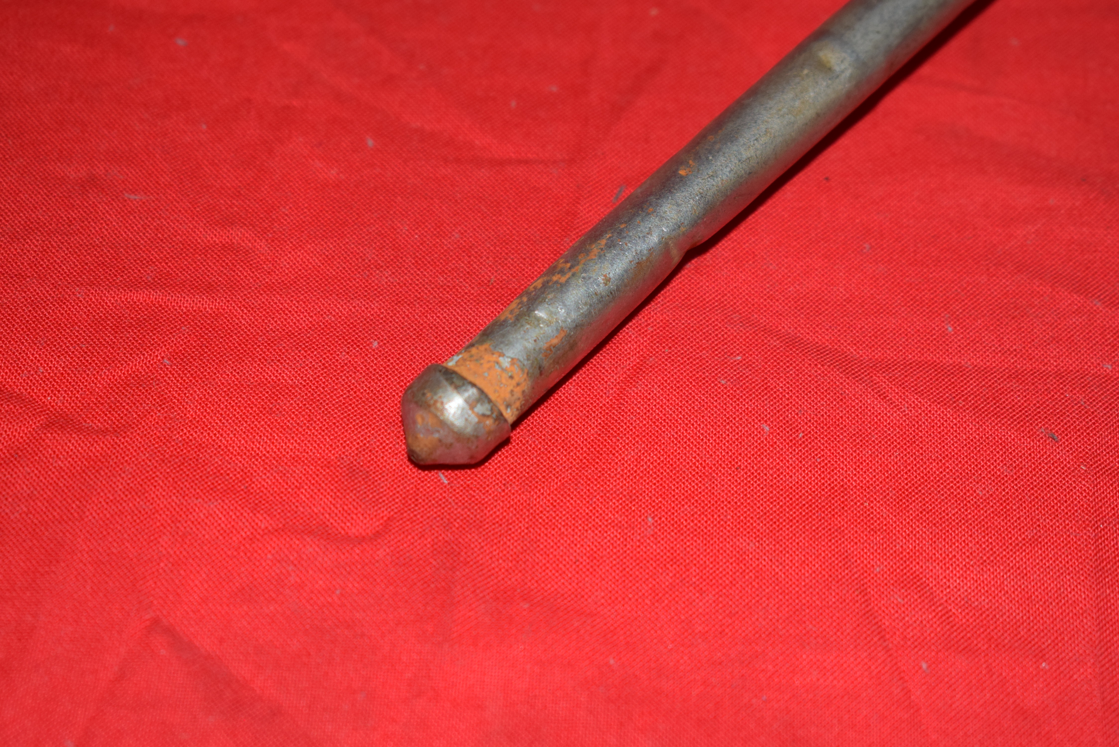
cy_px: 374
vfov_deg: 16.6
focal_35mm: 82
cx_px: 560
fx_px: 2565
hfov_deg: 24.6
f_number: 5.6
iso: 640
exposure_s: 1/160
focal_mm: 55
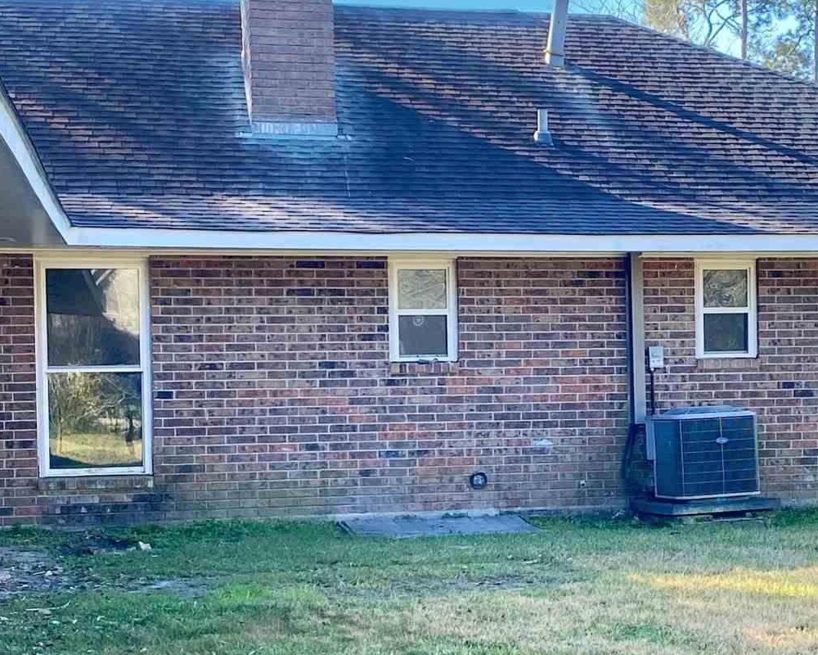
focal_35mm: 78
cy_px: 426
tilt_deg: -1.6
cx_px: 664
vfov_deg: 19.6
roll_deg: +0.6
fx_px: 1888
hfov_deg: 24.0
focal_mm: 4.25
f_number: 1.8
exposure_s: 1/265
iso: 32
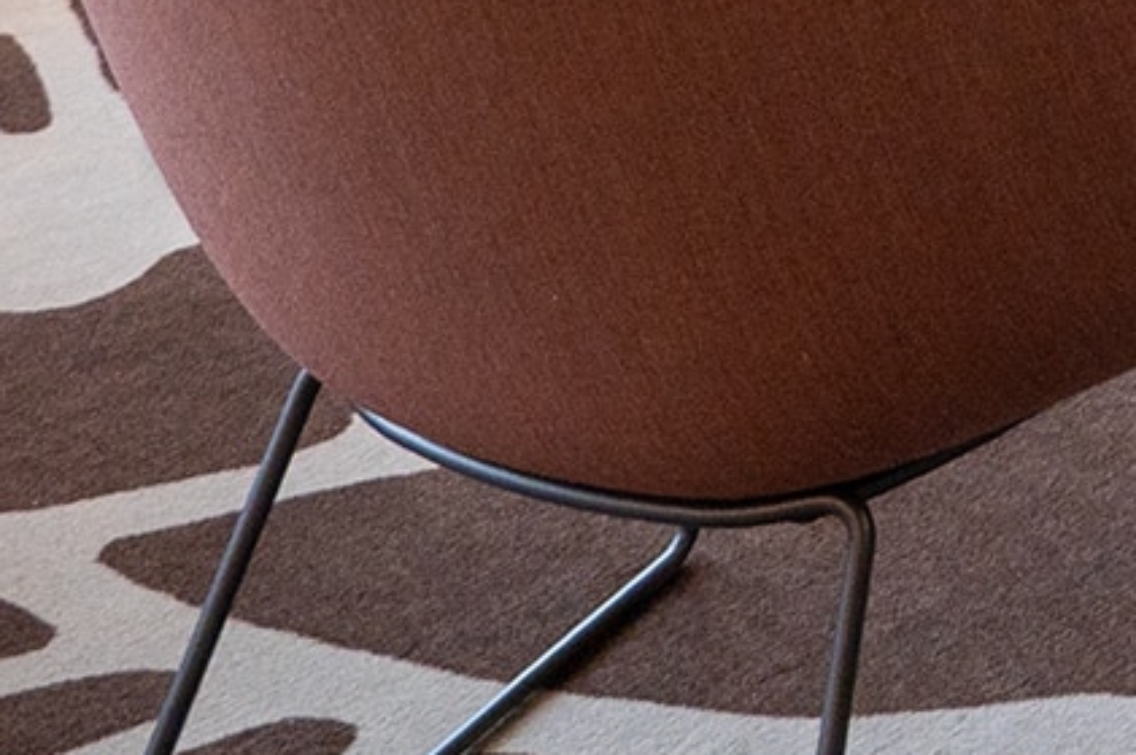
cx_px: 2248
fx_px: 3594
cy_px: -1745
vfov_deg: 8.9
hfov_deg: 14.8
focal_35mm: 114
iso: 400
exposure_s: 1/160
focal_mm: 16
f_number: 4
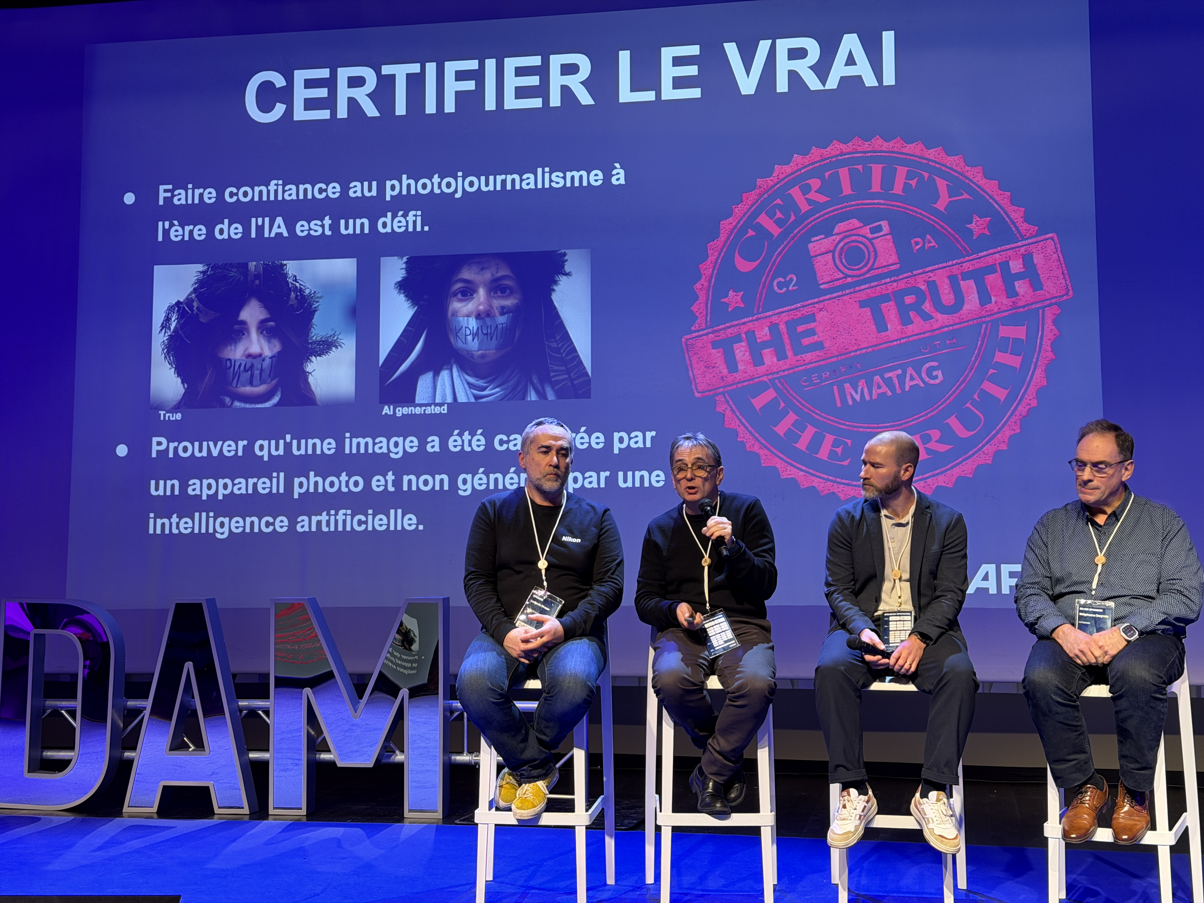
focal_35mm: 48
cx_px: 602
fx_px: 1670
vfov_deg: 30.3
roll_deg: +0.6
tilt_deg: +3.3
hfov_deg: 39.7
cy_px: 452
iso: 200
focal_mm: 6.76
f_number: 1.78
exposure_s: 1/50
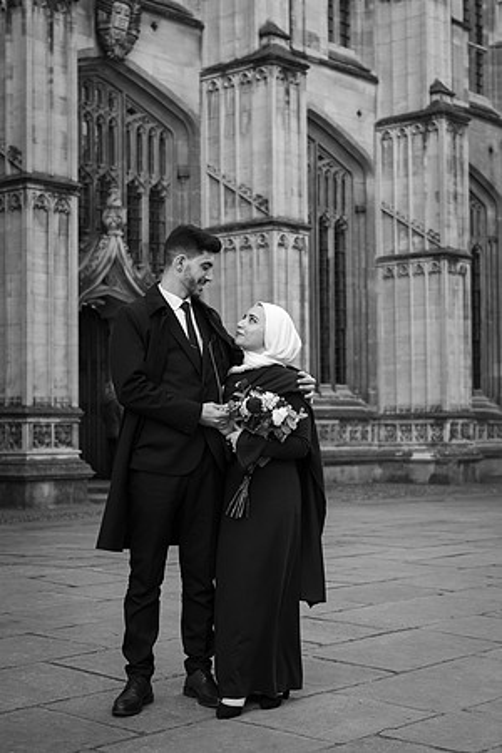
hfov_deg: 22.6
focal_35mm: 60
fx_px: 1255
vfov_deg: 33.4
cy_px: 376
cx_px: 251
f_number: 2.8
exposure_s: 1/640
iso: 200
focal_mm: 40
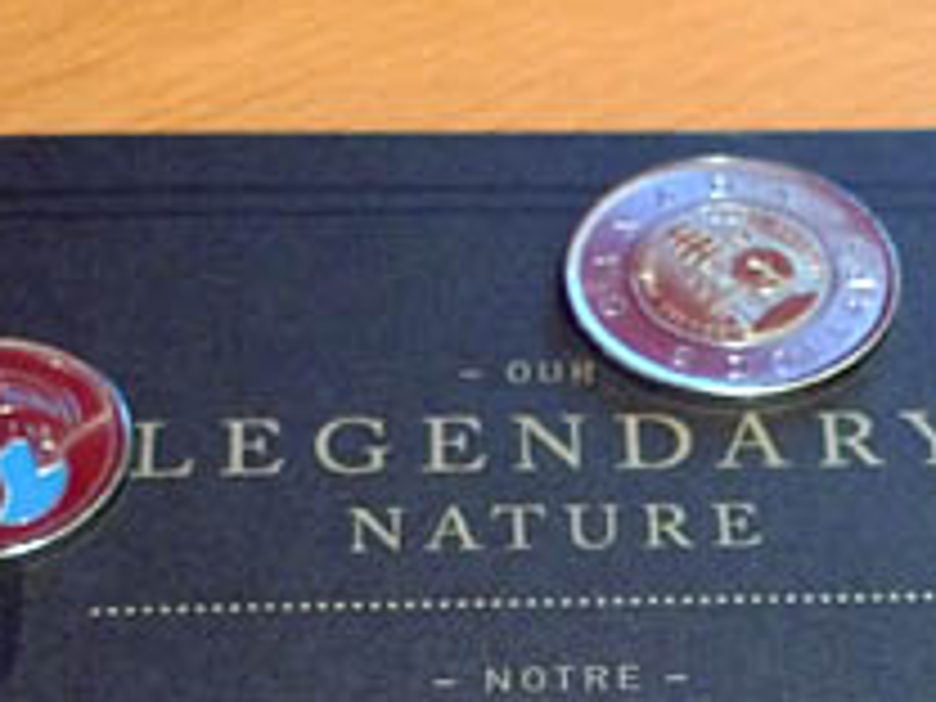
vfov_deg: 11.3
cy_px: 1004
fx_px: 3434
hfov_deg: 15.5
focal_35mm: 127
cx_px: 657
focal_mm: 9.3
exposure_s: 1/8
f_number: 2.5
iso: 400
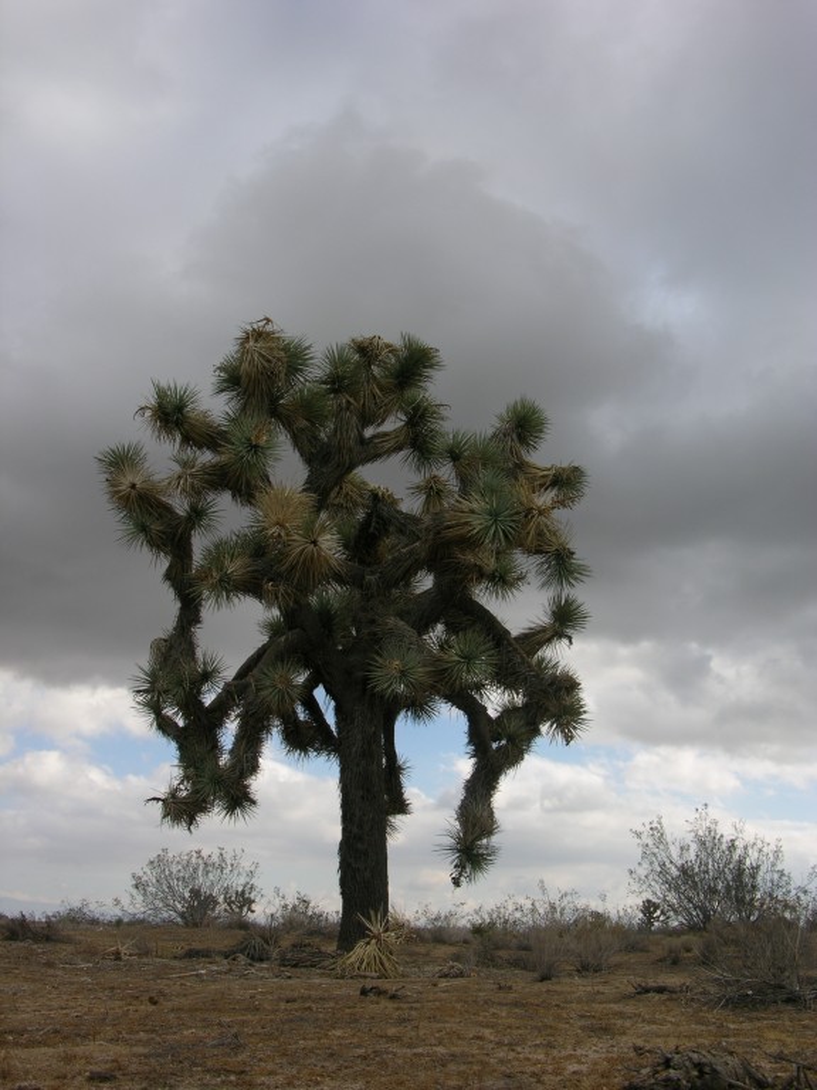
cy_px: 545
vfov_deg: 52.6
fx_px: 1101
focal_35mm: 35
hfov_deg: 40.7
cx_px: 408
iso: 50
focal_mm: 8.9
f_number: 6.3
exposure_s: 1/211
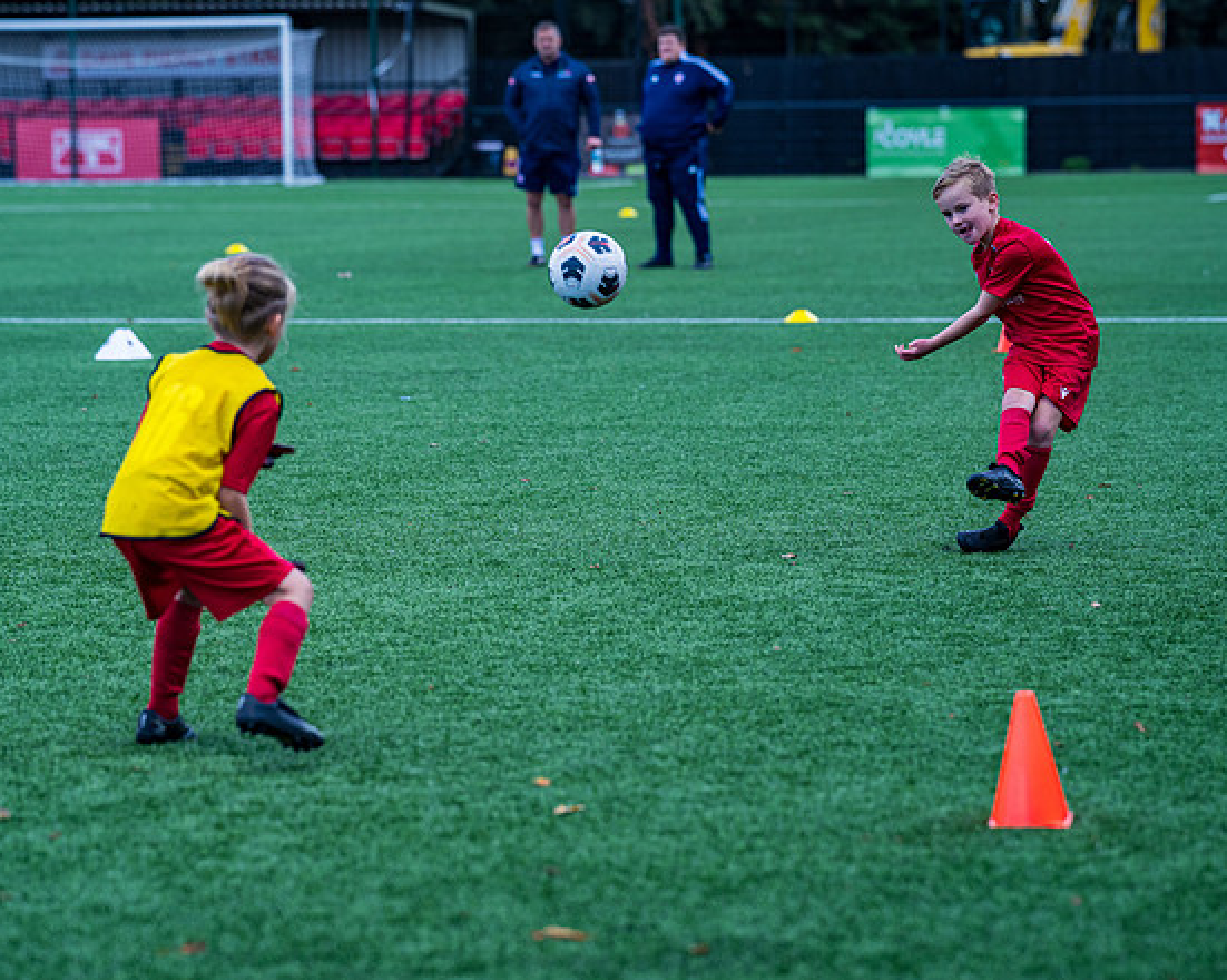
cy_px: 481
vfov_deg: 9.9
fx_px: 5661
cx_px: 523
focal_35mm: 156
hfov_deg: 12.4
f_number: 4
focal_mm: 135
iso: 400
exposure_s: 1/1000
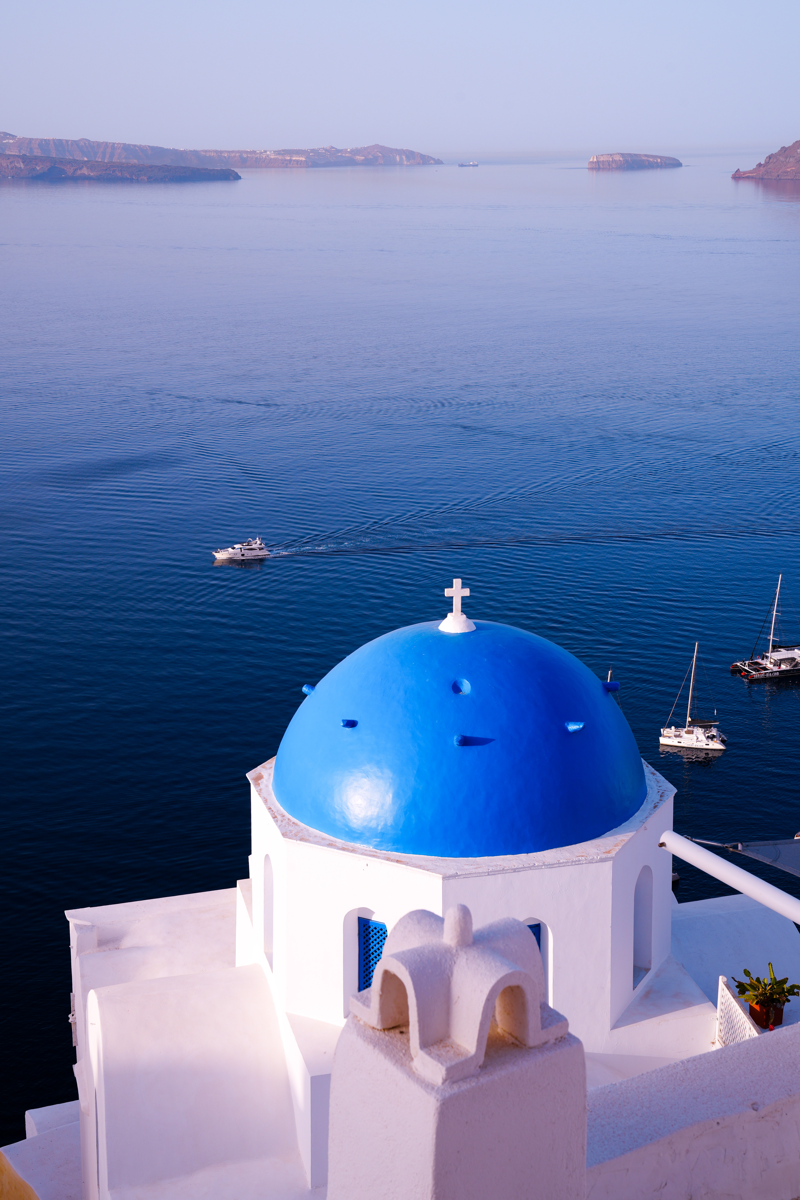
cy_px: 600
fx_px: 1566
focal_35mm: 47
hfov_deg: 28.6
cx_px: 400
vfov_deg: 41.9
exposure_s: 1/125
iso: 100
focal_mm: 47
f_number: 9
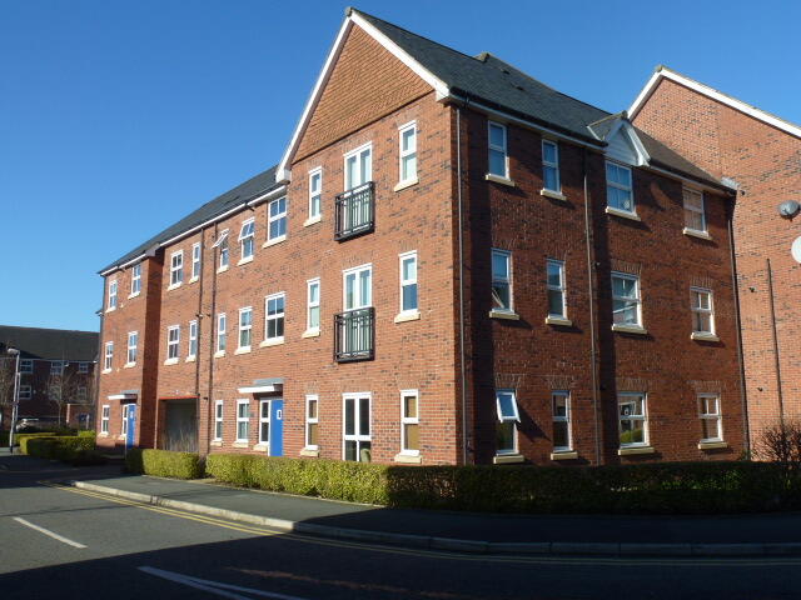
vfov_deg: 46.8
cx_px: 400
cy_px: 300
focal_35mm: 30
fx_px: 694
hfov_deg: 60.0
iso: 100
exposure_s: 1/800
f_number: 4
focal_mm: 5.4
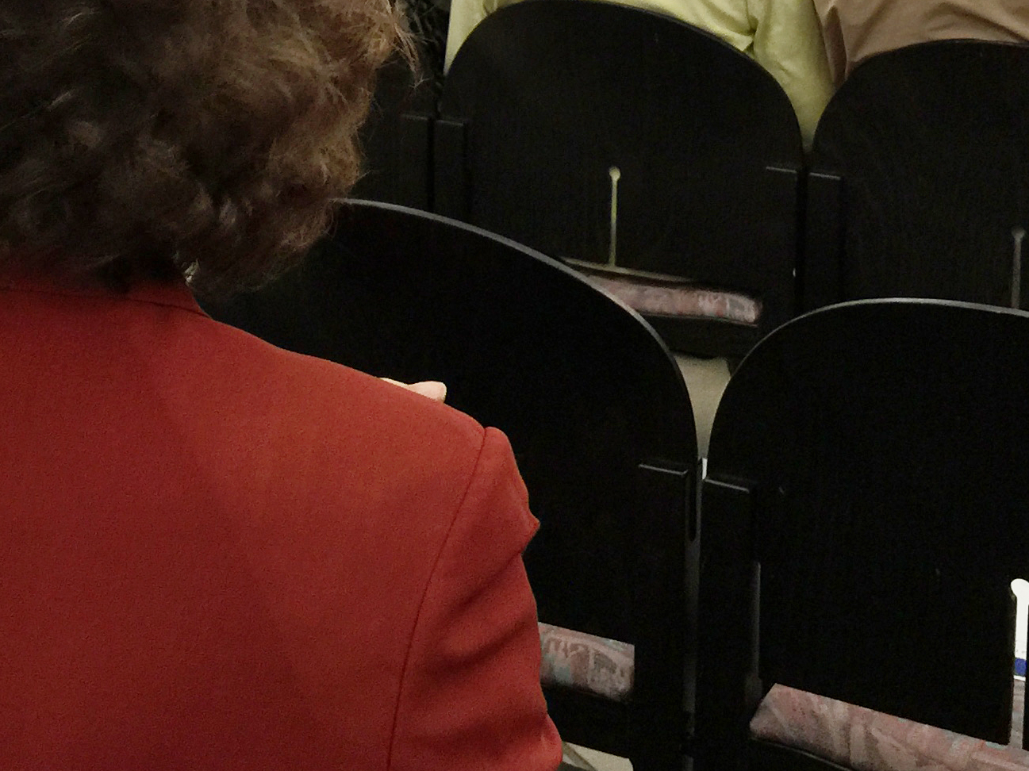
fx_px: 2169
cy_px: -177
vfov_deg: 18.9
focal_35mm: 73
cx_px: 469
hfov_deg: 26.7
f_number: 2.2
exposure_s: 1/15
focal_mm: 4.15
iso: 64
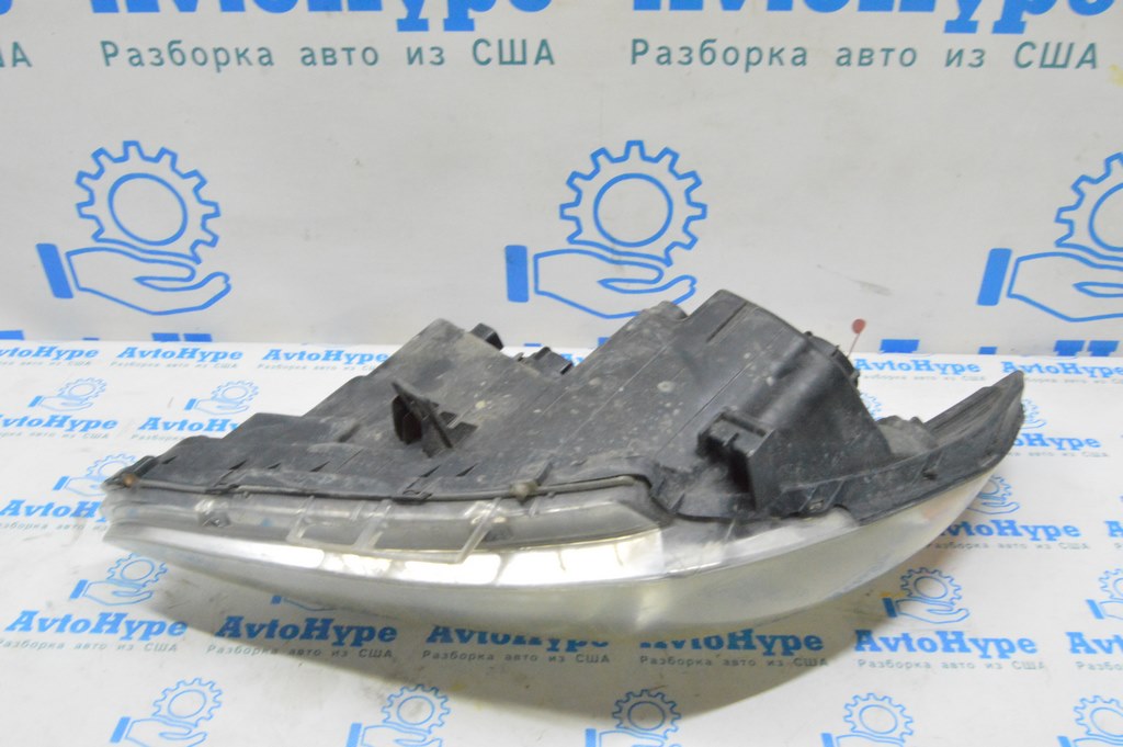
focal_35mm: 33
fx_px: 1029
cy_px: 374
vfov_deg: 39.9
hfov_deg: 57.3
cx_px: 562
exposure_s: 1/15
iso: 6400
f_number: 20
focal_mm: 22
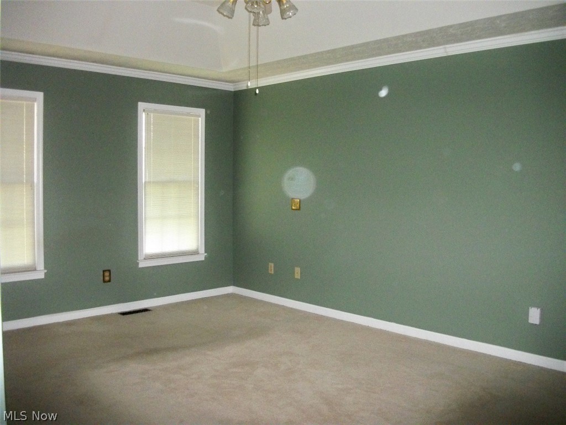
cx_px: 283
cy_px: 212
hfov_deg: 56.8
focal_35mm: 32
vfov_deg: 44.2
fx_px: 523
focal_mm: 5.7
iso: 400
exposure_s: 1/125
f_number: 2.9
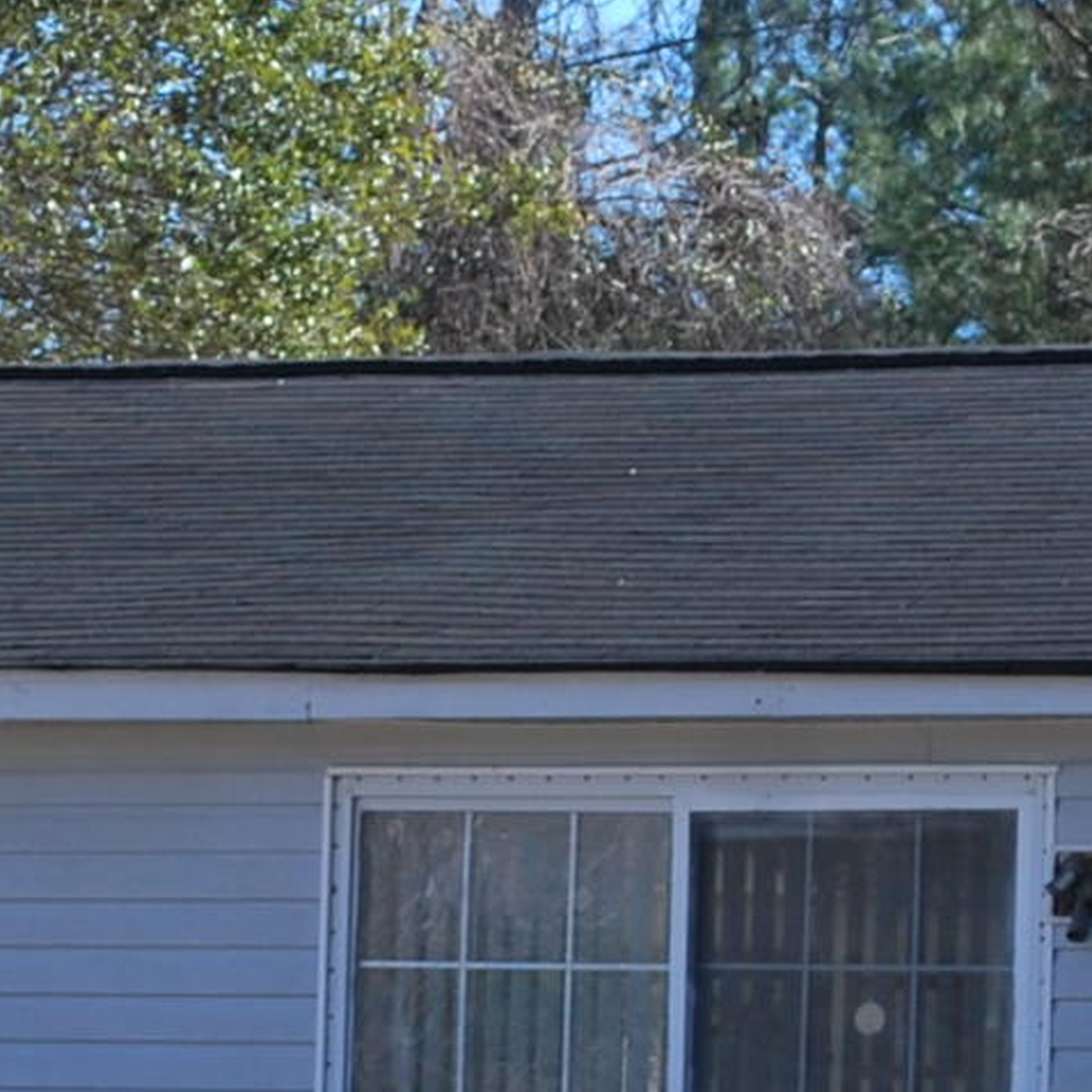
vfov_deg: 6.2
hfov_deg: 6.2
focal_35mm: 281
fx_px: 10017
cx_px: 318
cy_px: 723
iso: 100
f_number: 6.3
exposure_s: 1/160
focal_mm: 35
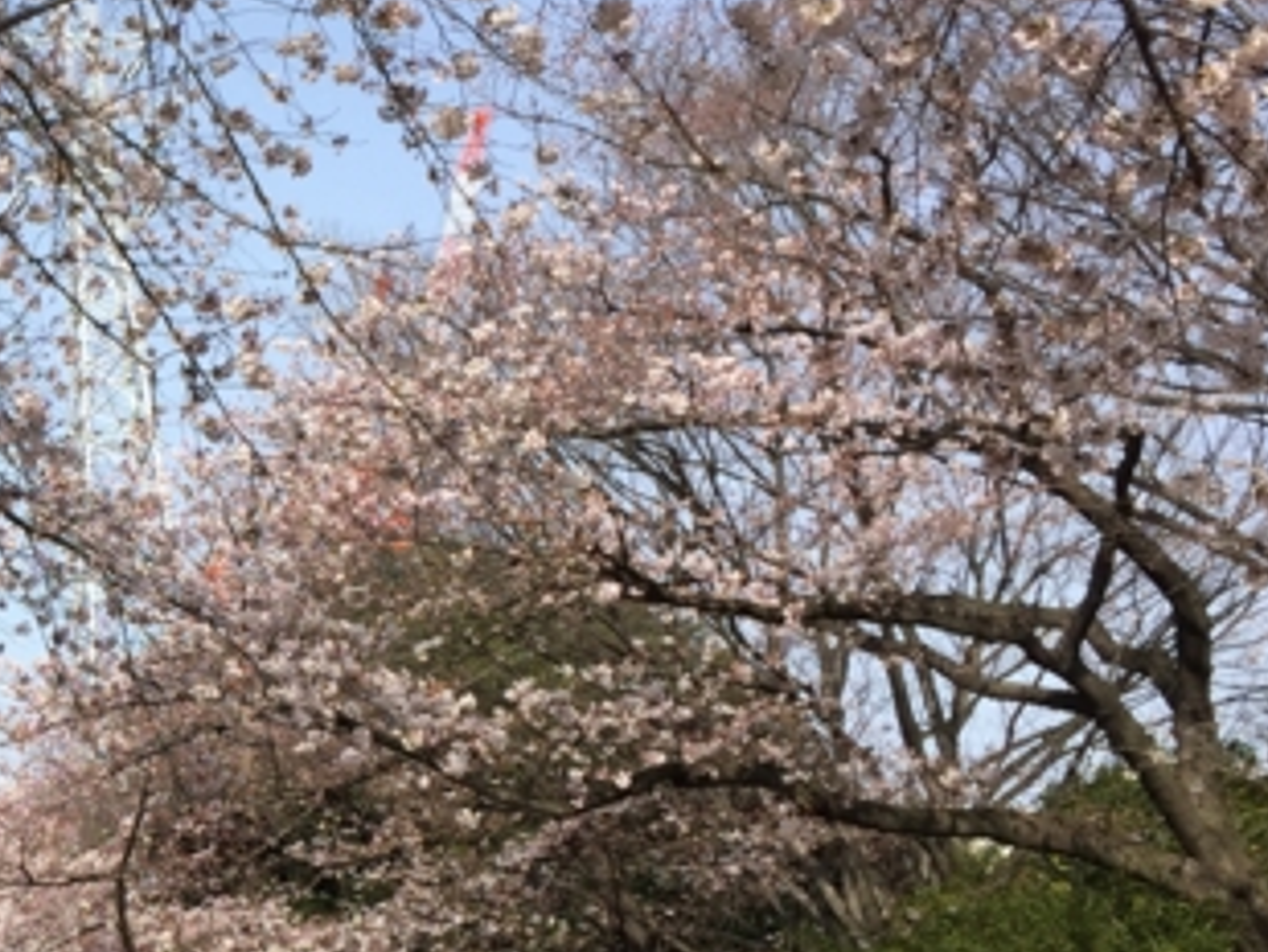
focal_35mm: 75
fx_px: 2748
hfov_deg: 23.8
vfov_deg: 19.6
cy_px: 648
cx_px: -222
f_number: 2.2
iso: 32
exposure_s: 1/1464
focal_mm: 4.15
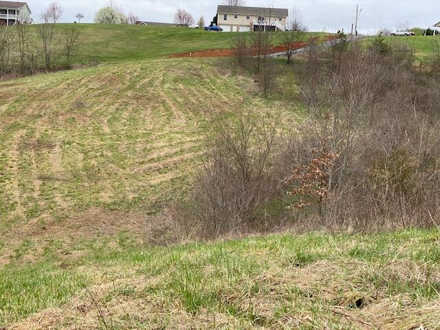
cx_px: 220
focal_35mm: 52
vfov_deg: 28.0
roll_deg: -3.5
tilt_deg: -8.1
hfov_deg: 36.8
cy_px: 165
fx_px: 661
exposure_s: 1/516
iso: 20
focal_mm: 6
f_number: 2
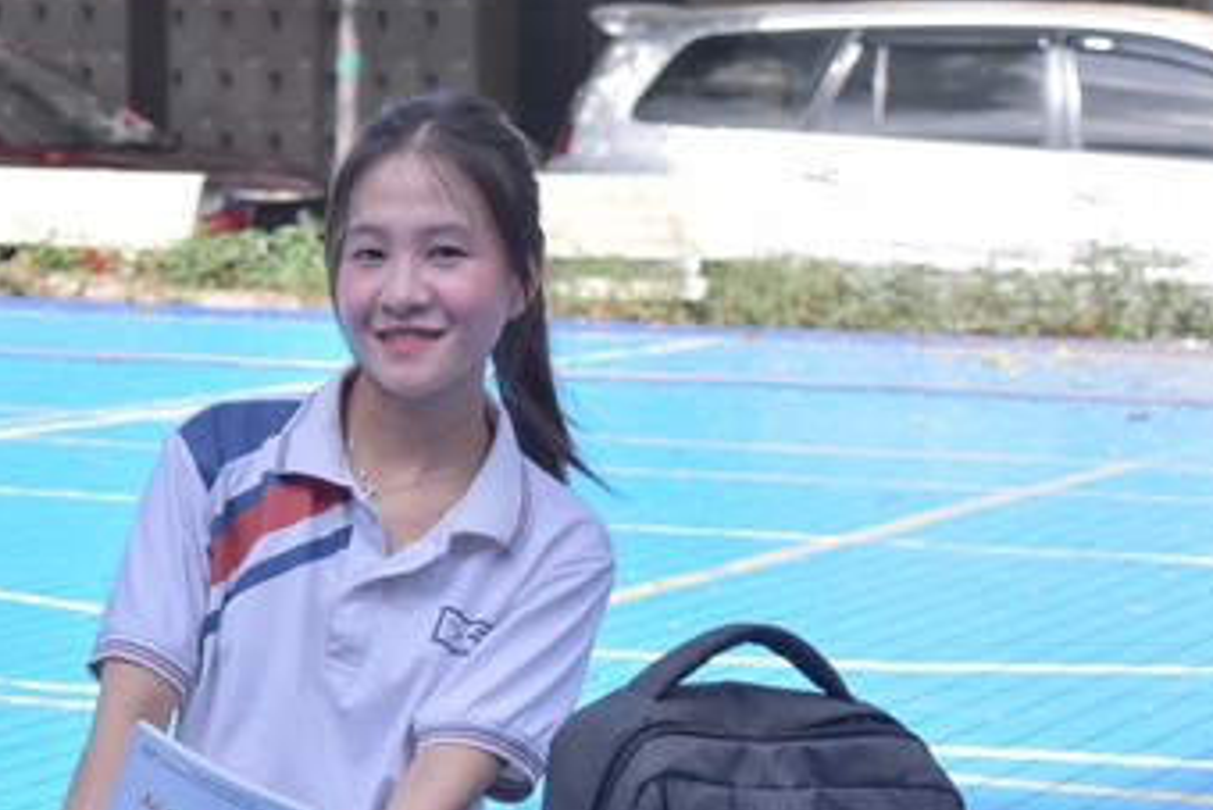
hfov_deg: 14.5
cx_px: 268
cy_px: 544
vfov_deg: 9.7
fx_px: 4753
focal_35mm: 141
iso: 640
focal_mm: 50
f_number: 5.6
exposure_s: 1/1250
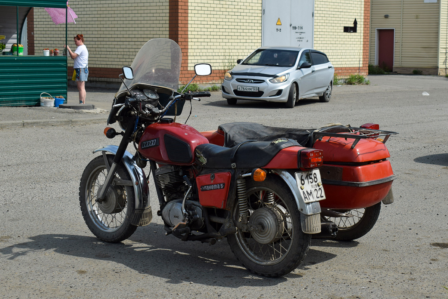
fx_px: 709
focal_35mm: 57
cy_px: 150
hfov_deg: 35.1
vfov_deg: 23.8
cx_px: 224
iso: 200
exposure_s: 1/1000
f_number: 7.1
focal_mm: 38
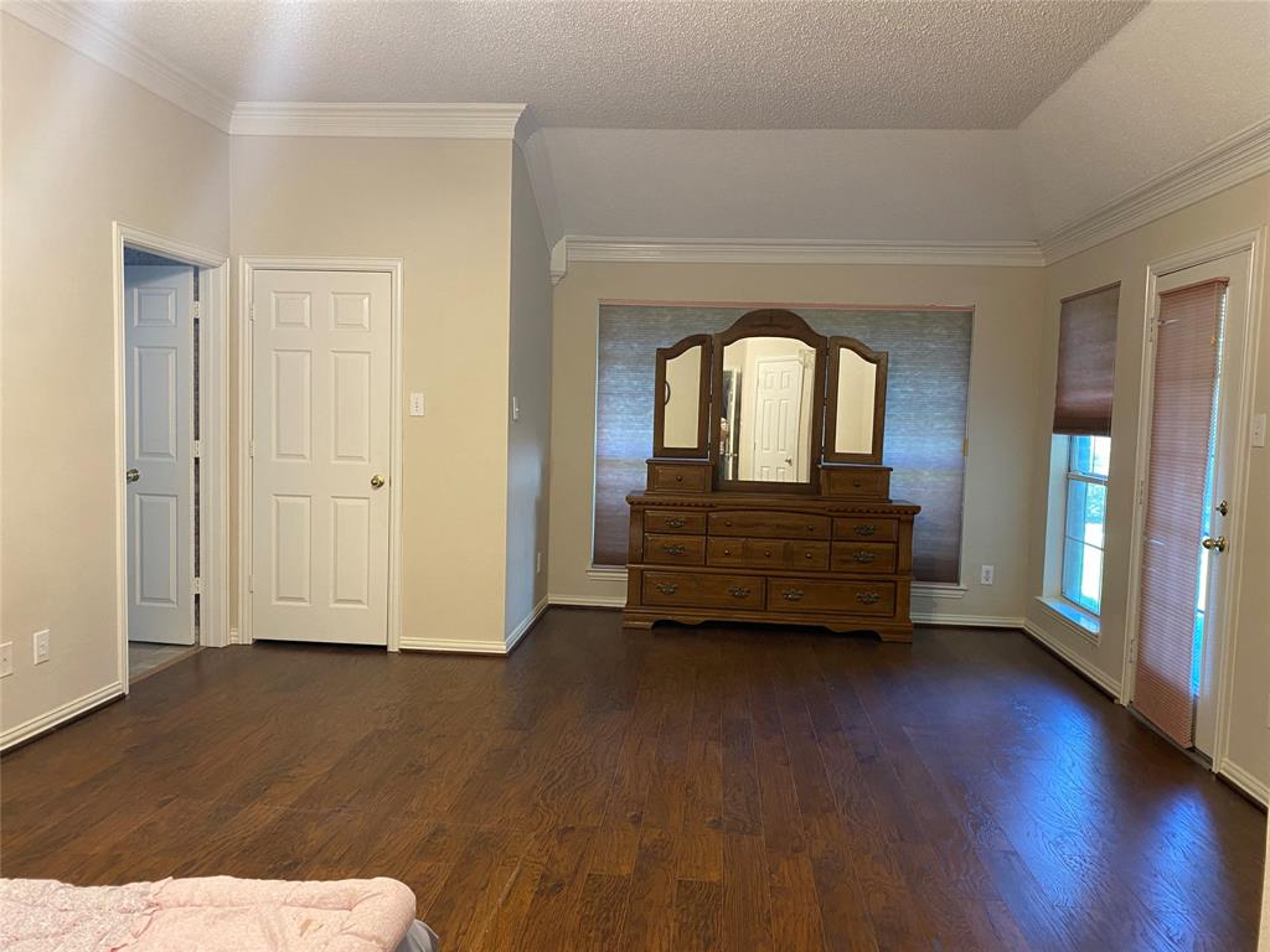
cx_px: 635
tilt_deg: -4.5
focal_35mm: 26
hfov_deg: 67.3
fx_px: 954
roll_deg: -0.1
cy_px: 476
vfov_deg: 53.1
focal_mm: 4.25
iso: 200
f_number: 1.8
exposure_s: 1/60
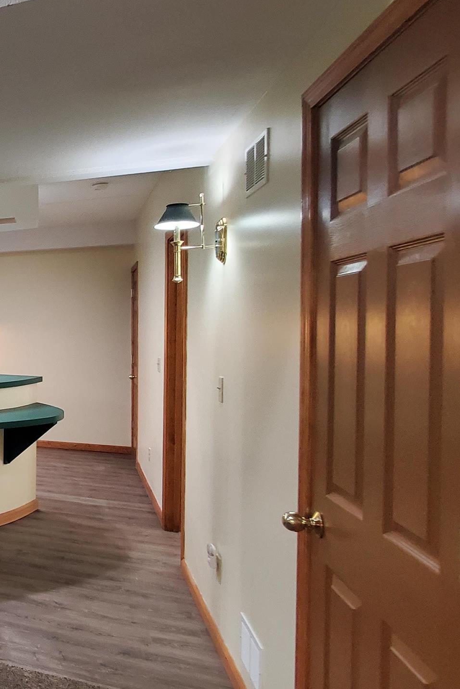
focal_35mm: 29
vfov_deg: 63.6
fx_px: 556
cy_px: 328
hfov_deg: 28.6
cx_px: -232
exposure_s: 1/40
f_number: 2.2
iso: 500
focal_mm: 1.8
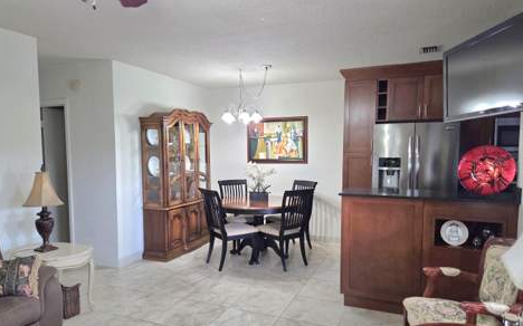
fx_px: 356
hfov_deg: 72.6
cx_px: 264
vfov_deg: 49.1
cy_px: 181
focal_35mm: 25
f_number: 1.8
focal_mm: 5.4
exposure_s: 1/120
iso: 640
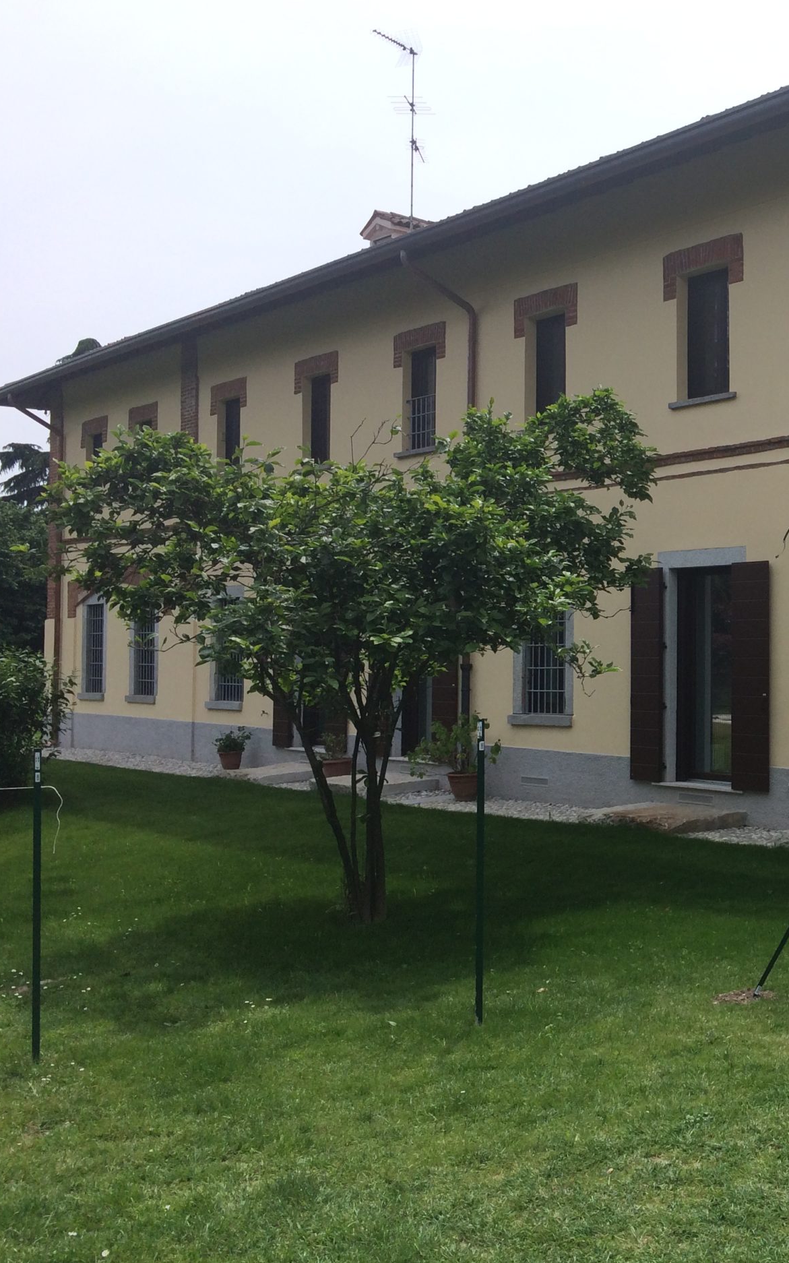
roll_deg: +0.1
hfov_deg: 28.0
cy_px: 623
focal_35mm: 42
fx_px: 1445
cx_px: 854
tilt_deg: -1.3
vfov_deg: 47.2
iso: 32
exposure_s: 1/2053
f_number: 2.2
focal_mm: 4.15
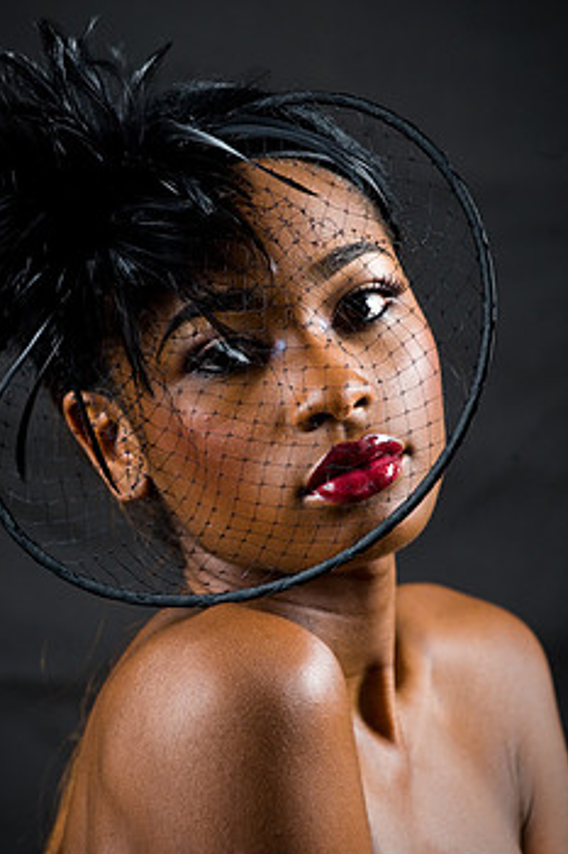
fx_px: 6088
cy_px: 427
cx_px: 264
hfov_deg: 5.3
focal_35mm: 257
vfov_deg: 8.0
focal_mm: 200
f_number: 5.6
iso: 320
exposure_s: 1/125
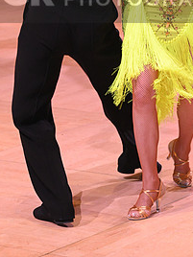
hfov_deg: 7.0
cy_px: -9
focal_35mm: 212
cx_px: 122
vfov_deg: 9.3
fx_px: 1576
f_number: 5
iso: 2500
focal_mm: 102
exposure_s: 1/200
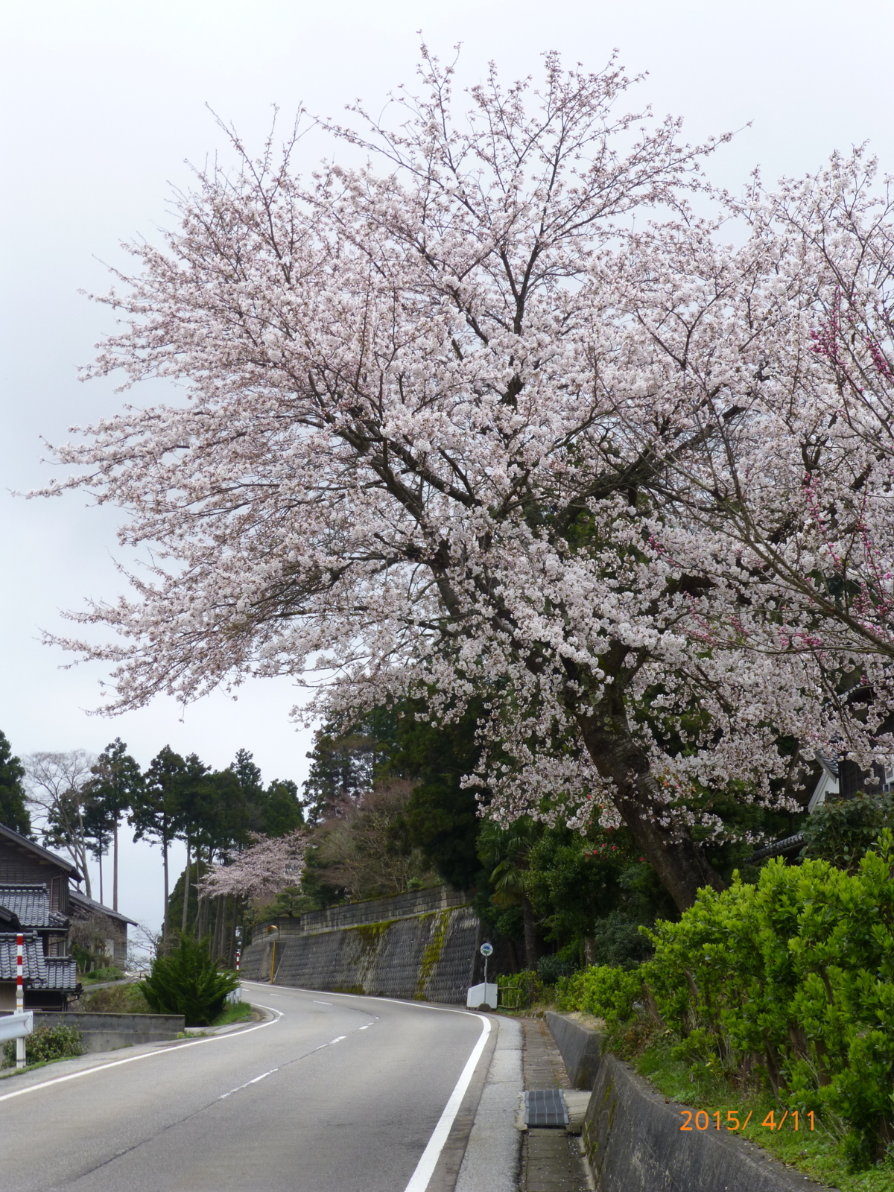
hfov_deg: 27.0
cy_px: 596
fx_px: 1859
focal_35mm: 54
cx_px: 447
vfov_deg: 35.5
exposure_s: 1/200
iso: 100
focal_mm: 9.7
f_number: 4.6
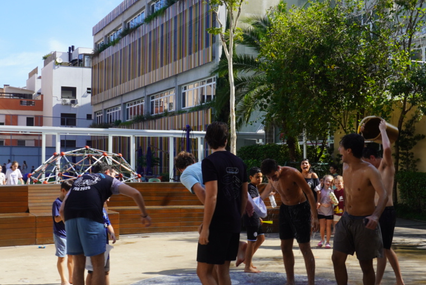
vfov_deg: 26.5
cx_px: 224
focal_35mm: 51
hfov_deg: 38.8
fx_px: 604
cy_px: 149
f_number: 9
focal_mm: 16
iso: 100
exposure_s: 1/125
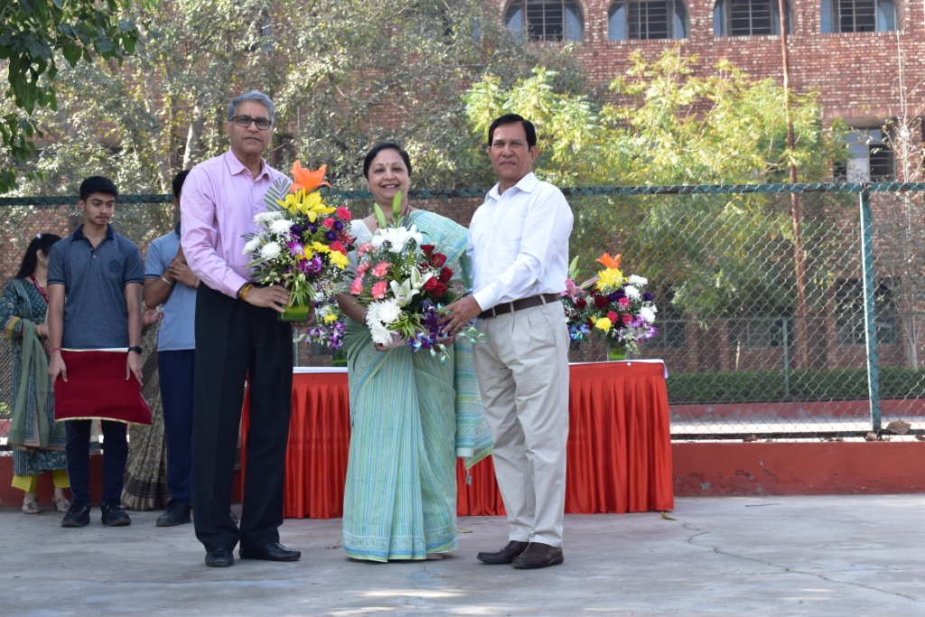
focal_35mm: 60
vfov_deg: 22.6
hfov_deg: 33.4
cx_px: 462
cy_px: 308
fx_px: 1542
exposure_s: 1/125
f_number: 9
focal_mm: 40
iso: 400
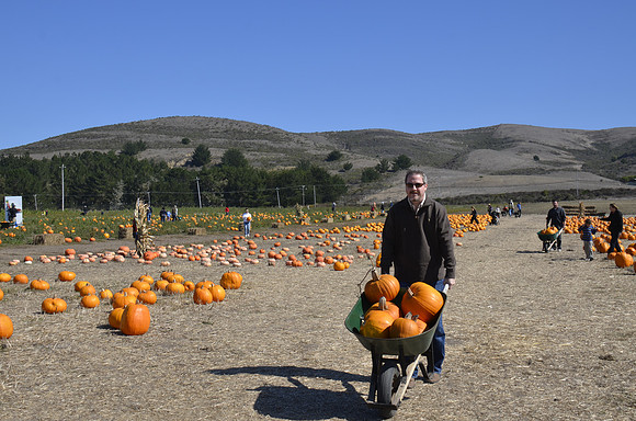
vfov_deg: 29.7
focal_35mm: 45
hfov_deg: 43.7
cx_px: 318
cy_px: 210
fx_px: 793
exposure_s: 1/250
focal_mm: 30
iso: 100
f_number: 8
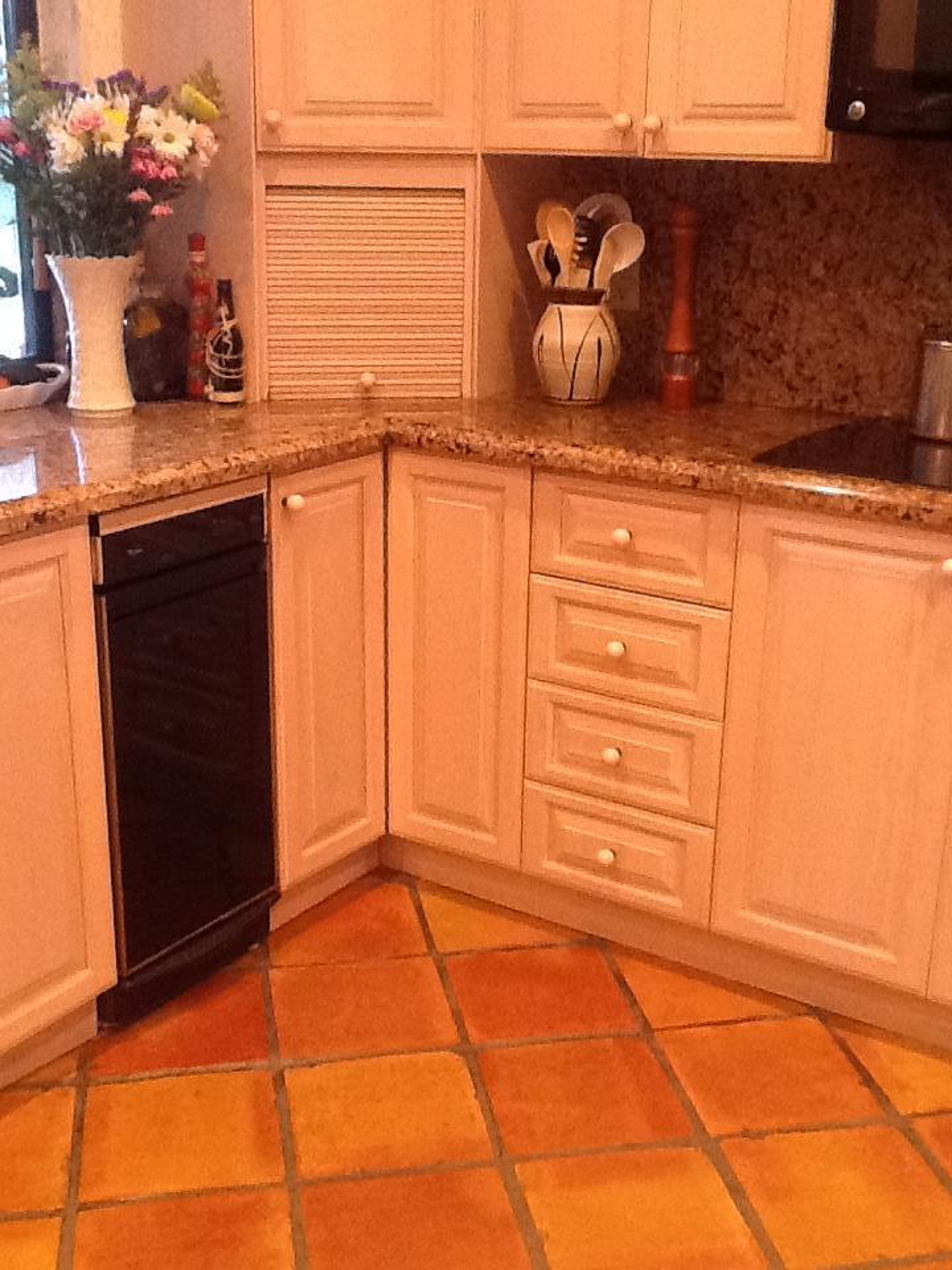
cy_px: 635
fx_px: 1613
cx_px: 476
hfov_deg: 32.9
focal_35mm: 44
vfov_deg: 42.9
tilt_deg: -18.4
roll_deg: -2.3
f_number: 2.4
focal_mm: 2.03
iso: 200
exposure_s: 1/30
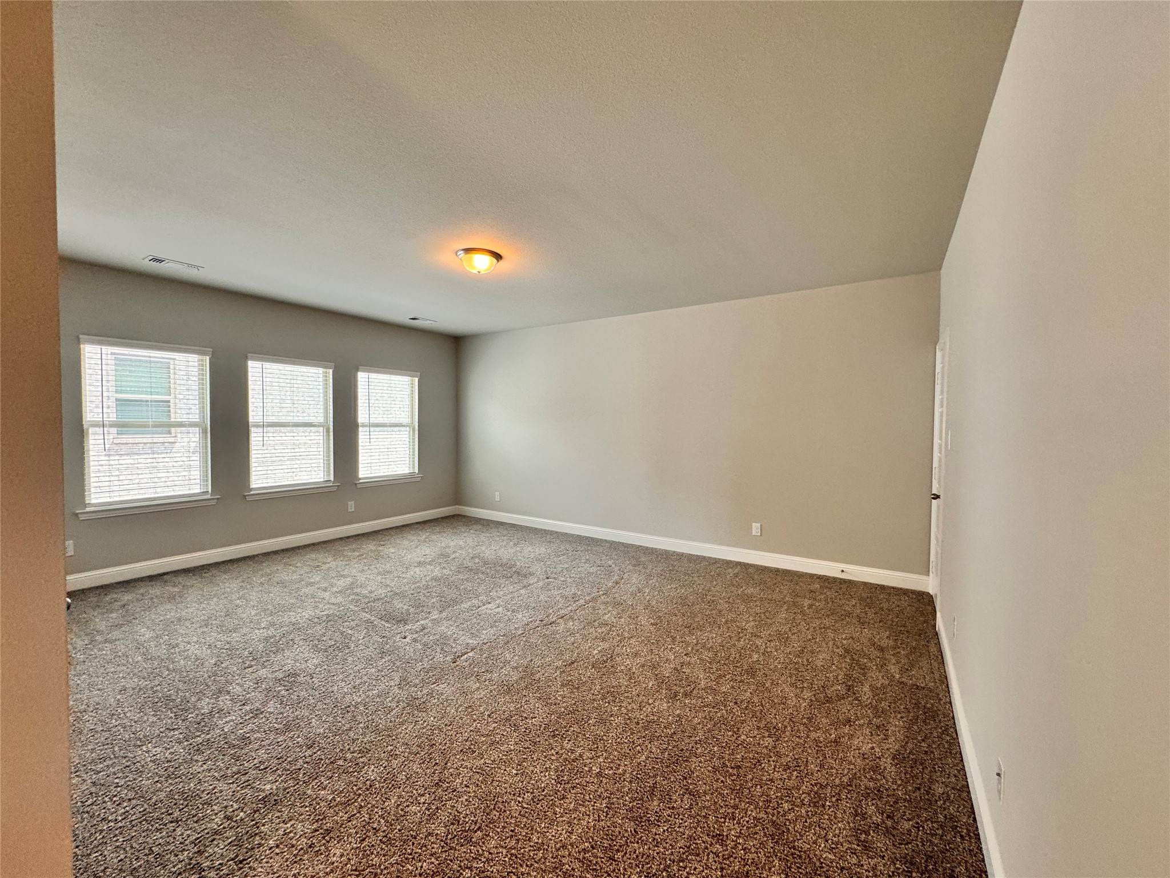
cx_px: 585
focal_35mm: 14
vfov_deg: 85.7
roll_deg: -0.5
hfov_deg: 102.1
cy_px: 439
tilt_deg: -3.1
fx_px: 473
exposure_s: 1/120
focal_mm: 2.22
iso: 160
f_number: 2.2
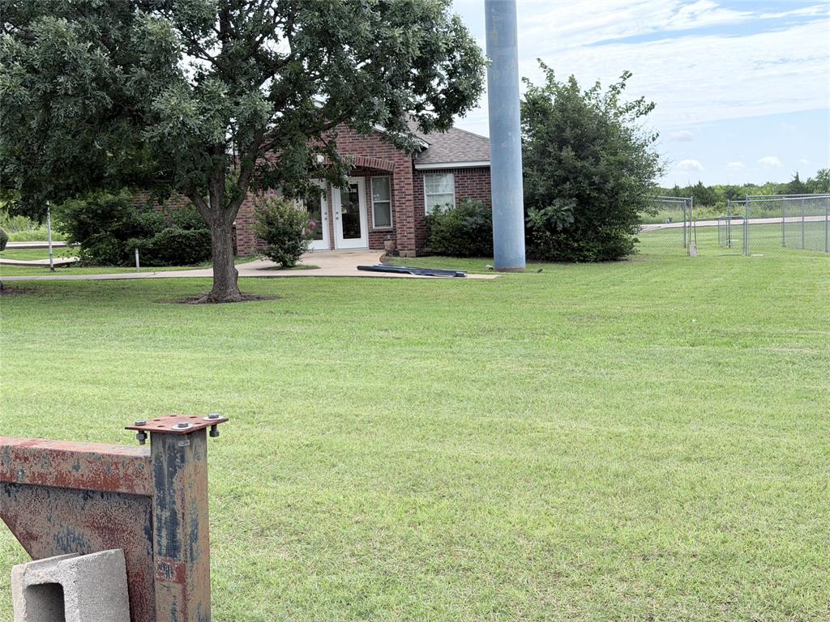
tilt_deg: -5.1
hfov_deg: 39.7
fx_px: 1151
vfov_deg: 30.3
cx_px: 415
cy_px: 311
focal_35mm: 48
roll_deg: +3.4
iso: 100
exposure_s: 1/2577
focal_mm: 6.76
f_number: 1.78
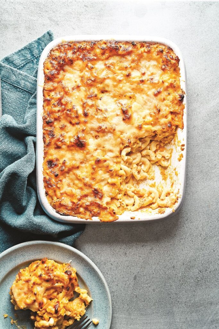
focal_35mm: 85
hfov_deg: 16.1
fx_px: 775
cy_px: 164
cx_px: 110
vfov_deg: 23.9
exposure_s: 1/1.25
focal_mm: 85
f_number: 7.1
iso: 200
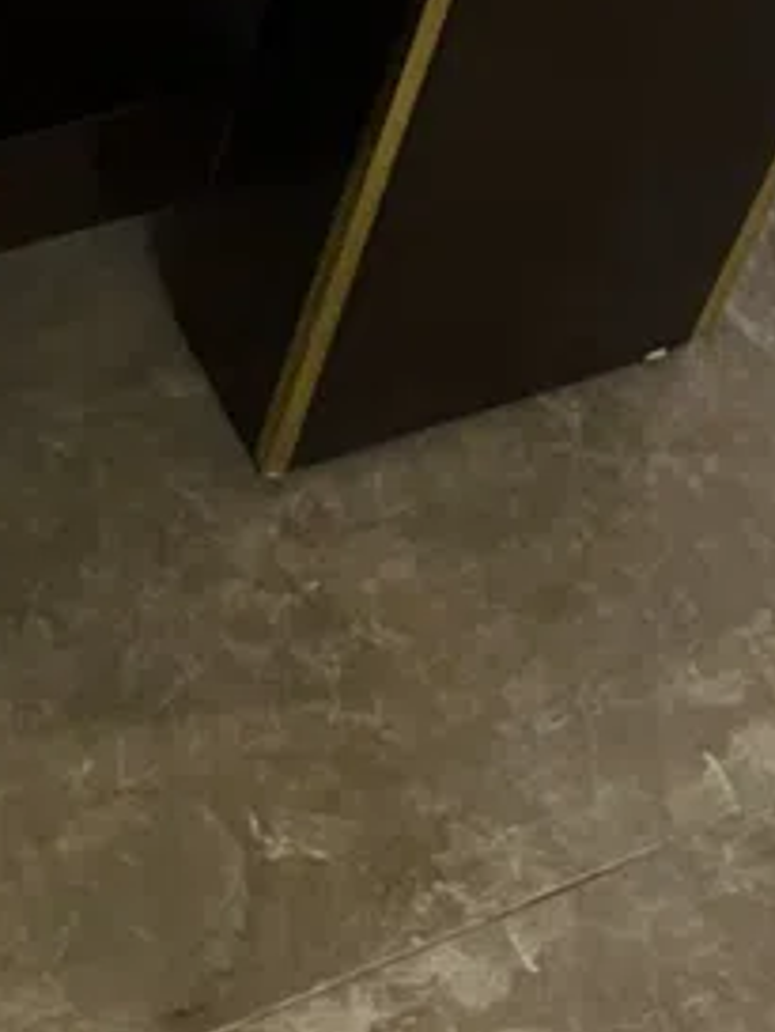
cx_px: -113
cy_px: -304
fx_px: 3878
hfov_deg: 11.2
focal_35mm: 130
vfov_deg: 14.5
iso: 640
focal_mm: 5.7
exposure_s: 1/25
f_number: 1.5
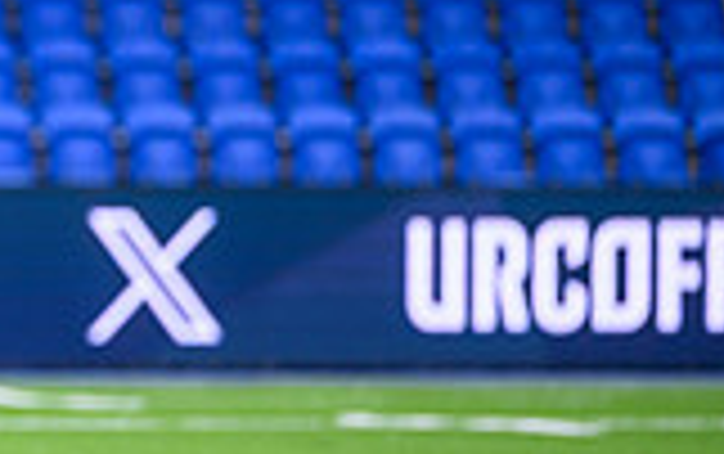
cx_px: -508
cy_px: 196
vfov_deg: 1.8
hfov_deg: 2.8
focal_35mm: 748
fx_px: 14775
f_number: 3.2
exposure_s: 1/1250
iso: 500
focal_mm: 200
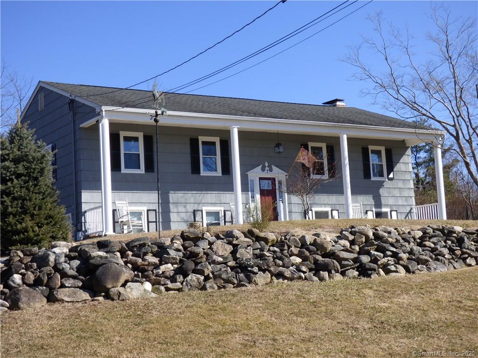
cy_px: 179
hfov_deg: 31.7
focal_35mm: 61
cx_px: 239
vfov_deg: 24.0
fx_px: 842
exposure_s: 1/640
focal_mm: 10.34
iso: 100
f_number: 4.1
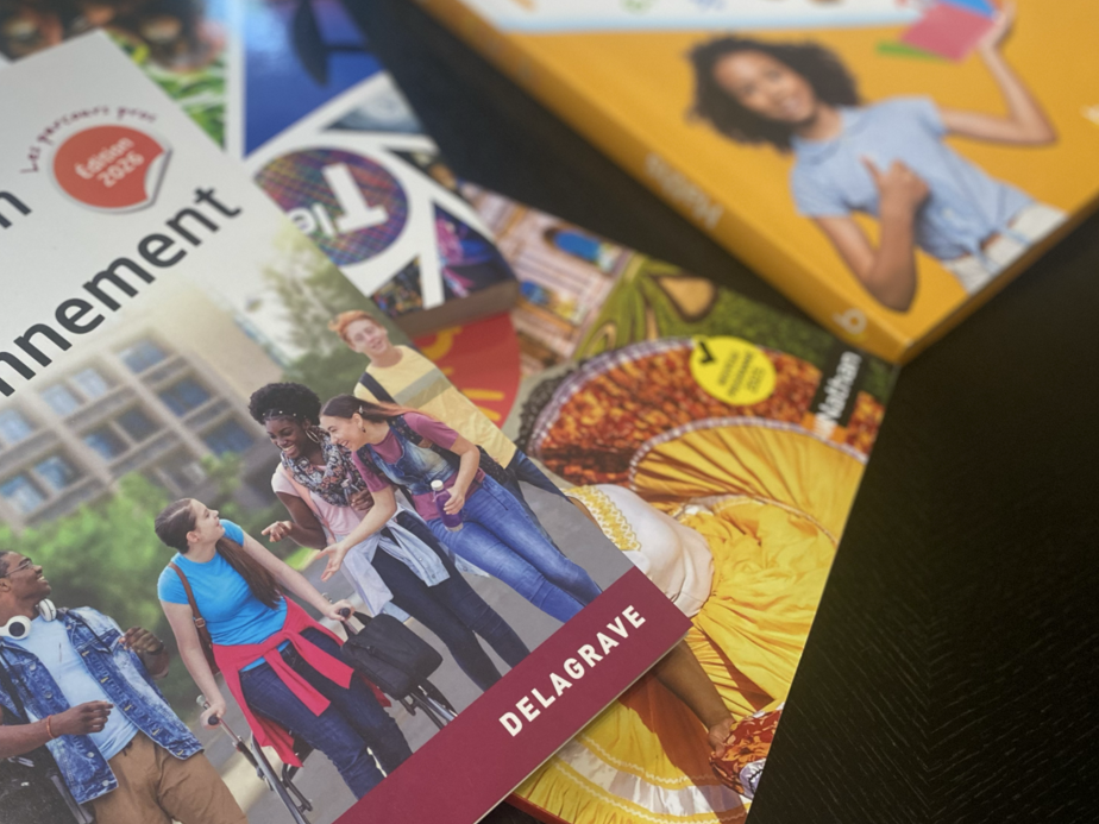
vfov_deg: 39.6
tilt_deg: -53.9
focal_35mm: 36
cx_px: 388
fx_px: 1143
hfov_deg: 50.6
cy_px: 434
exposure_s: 1/50
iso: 200
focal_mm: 4.25
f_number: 1.8
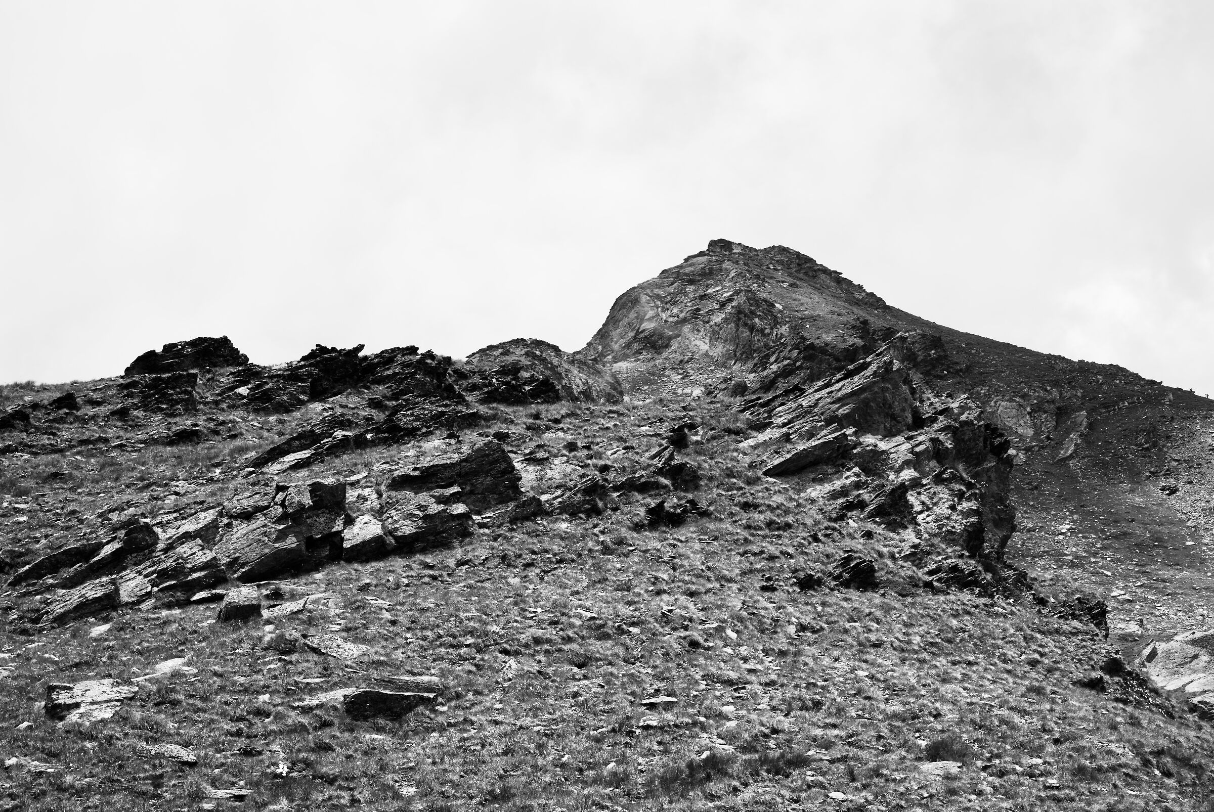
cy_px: 406
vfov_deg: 22.7
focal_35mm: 60
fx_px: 2026
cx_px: 607
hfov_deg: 33.4
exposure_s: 1/200
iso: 64
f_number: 13
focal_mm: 60
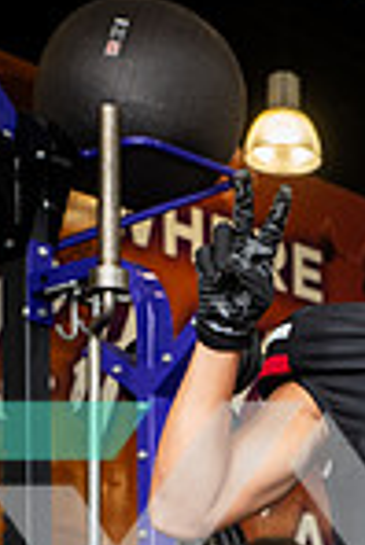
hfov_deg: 9.6
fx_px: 2124
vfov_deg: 13.9
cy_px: 777
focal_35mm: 140
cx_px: 483
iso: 500
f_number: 5.6
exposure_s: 1/250
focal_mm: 46
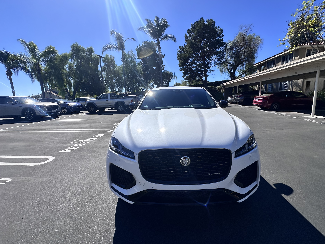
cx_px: 172
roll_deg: +1.5
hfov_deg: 98.1
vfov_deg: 81.7
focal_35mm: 15
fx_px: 141
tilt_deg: -8.8
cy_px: 119
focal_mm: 2.22
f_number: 2.2
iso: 50
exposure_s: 1/4464
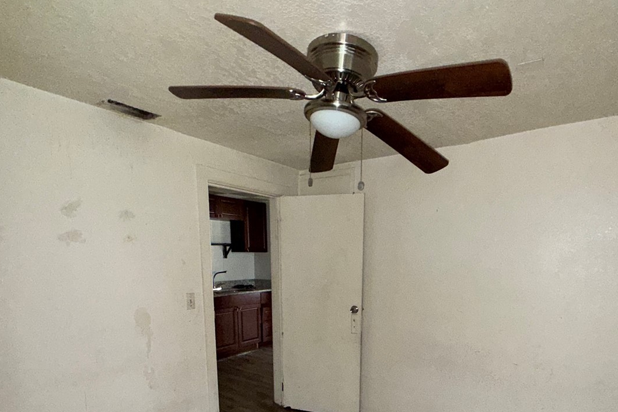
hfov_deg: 78.4
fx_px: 378
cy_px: 320
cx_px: 340
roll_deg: -0.7
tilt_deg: -9.2
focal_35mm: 22
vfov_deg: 53.9
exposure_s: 1/40
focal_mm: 2.22
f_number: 2.2
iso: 320
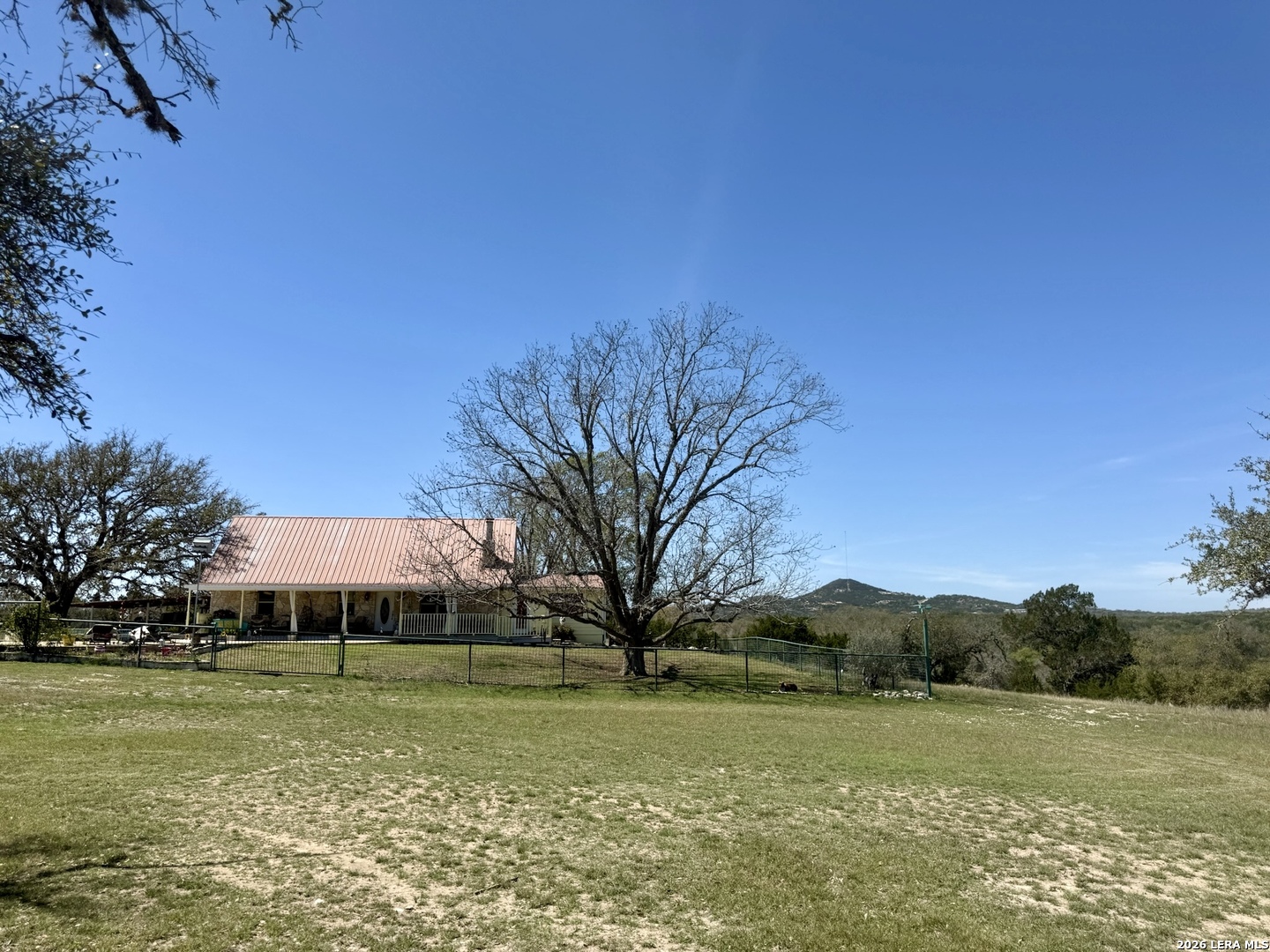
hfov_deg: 71.6
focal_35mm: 24
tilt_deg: +9.8
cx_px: 635
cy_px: 476
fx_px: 881
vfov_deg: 56.8
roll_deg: -0.6
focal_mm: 6.76
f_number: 1.78
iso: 80
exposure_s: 1/4673
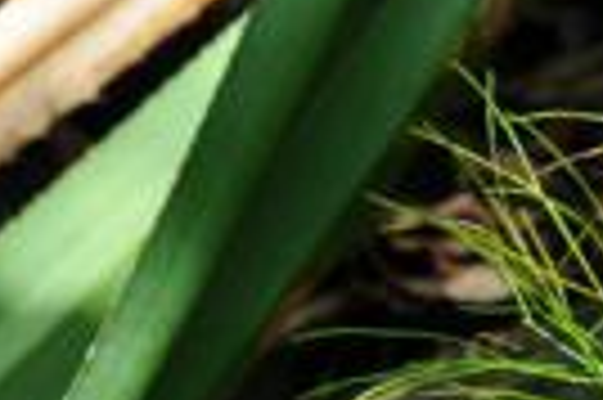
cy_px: 465
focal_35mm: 403
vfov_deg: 3.4
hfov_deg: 5.0
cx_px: 1161
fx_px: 6742
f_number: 5.6
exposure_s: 1/160
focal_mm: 60
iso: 200
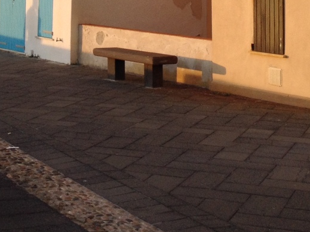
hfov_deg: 18.0
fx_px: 967
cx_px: 43
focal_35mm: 108
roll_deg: -0.7
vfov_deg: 12.9
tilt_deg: +2.6
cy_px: -125
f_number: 2.4
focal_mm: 4.28
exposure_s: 1/606
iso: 50
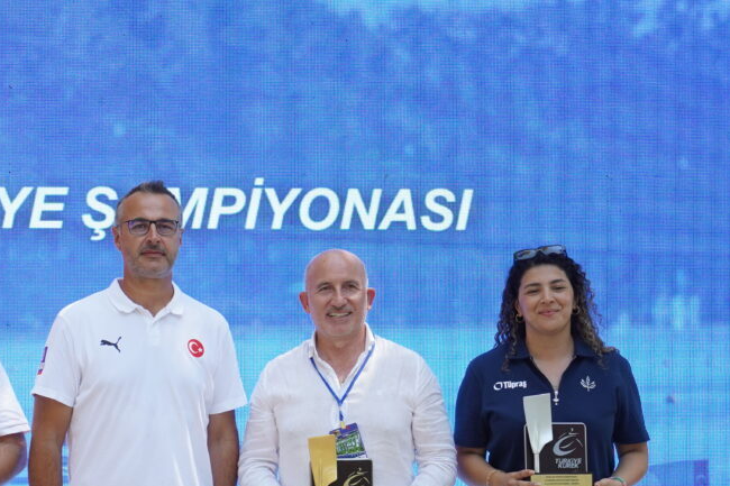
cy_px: 452
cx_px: 225
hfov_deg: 16.7
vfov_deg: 11.2
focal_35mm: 122
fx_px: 2473
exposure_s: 1/640
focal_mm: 62
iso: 400
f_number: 4
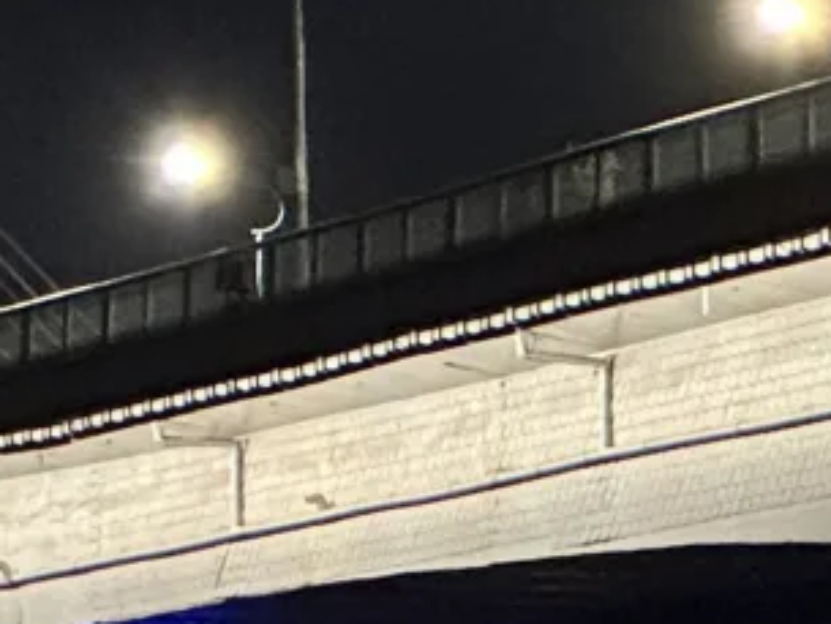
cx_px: -1877
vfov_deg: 2.9
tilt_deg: +5.4
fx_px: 12128
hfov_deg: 3.8
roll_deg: -0.1
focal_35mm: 505
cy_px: 267
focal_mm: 9
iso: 640
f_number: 2.8
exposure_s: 1/47
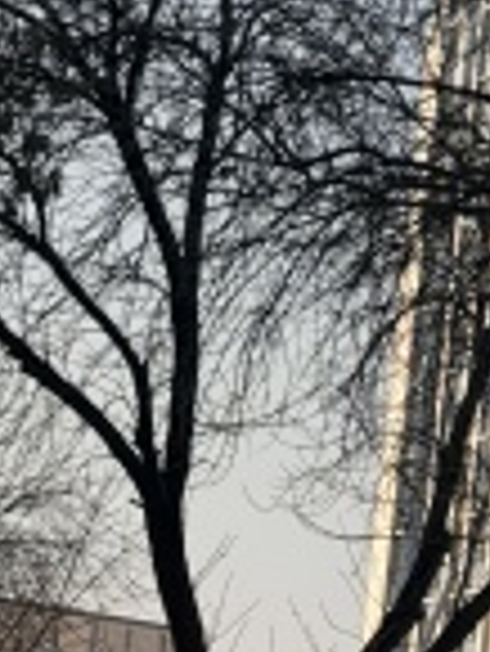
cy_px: 223
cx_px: 881
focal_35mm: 194
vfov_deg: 10.2
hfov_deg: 7.4
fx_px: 3656
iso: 64
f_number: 1.78
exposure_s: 1/3096
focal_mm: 6.76
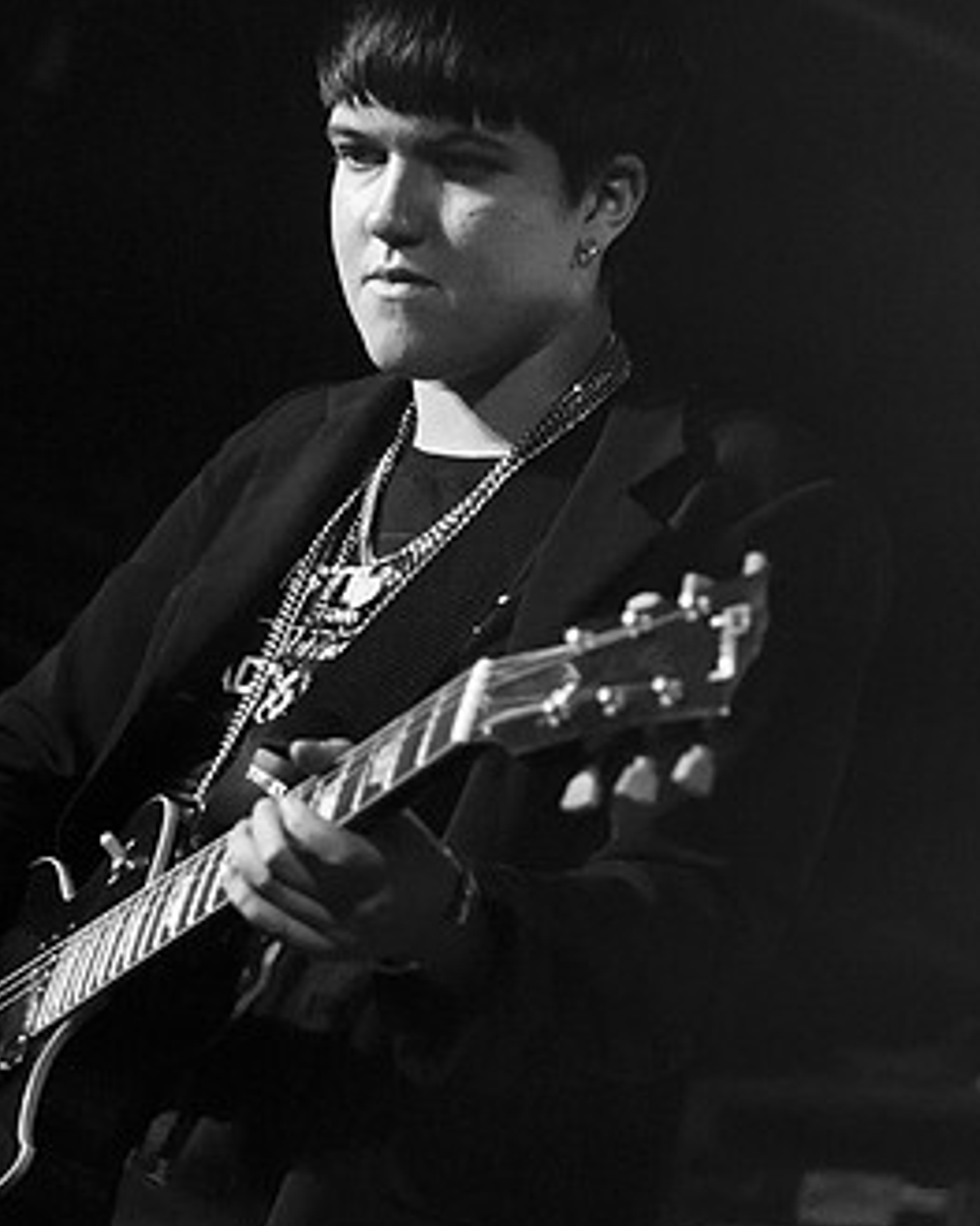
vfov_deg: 15.5
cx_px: 507
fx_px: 4498
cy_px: 598
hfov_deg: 12.4
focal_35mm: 124
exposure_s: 1/160
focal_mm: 50
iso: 1000
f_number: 2.2
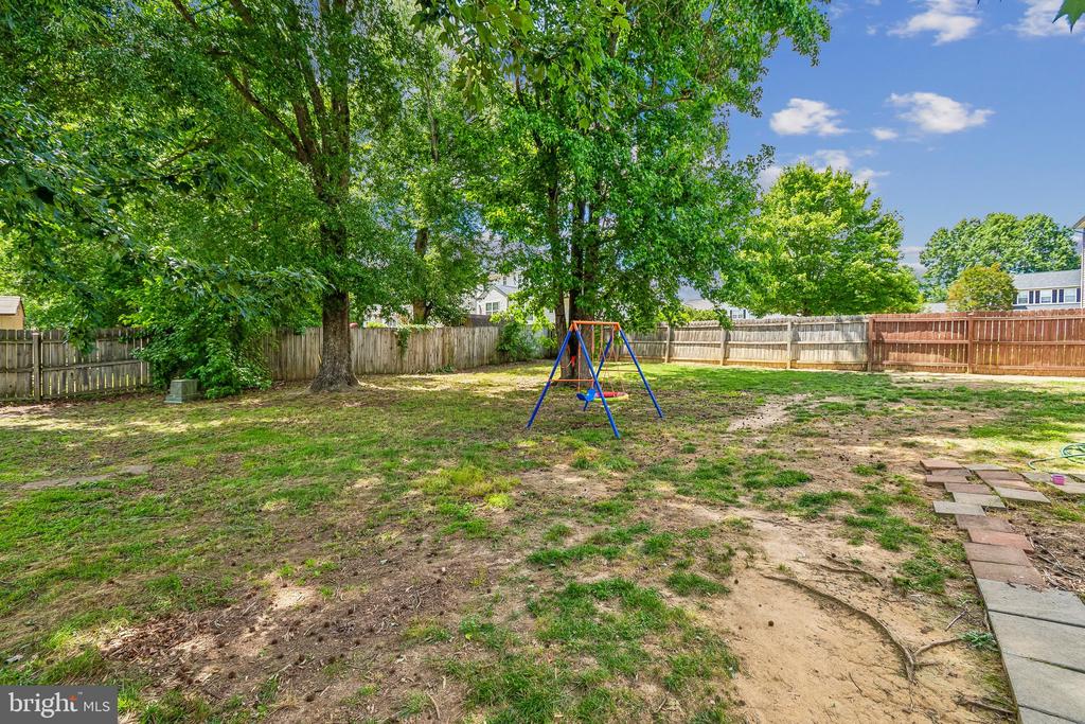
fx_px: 452
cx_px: 542
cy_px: 362
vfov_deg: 77.3
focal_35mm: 15
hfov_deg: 100.4
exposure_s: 1/500
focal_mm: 10
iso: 400
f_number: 5.6
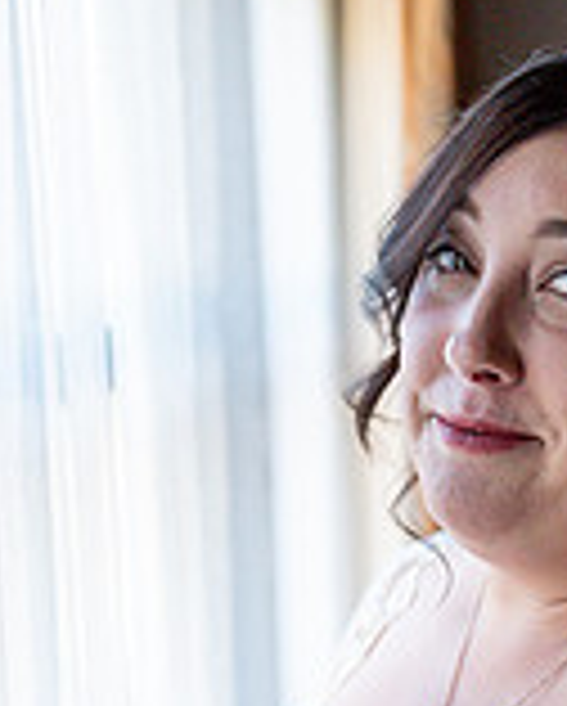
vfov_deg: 18.7
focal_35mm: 102
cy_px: 517
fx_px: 2135
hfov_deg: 15.0
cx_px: 446
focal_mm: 38
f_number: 2.8
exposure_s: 1/800
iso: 1600
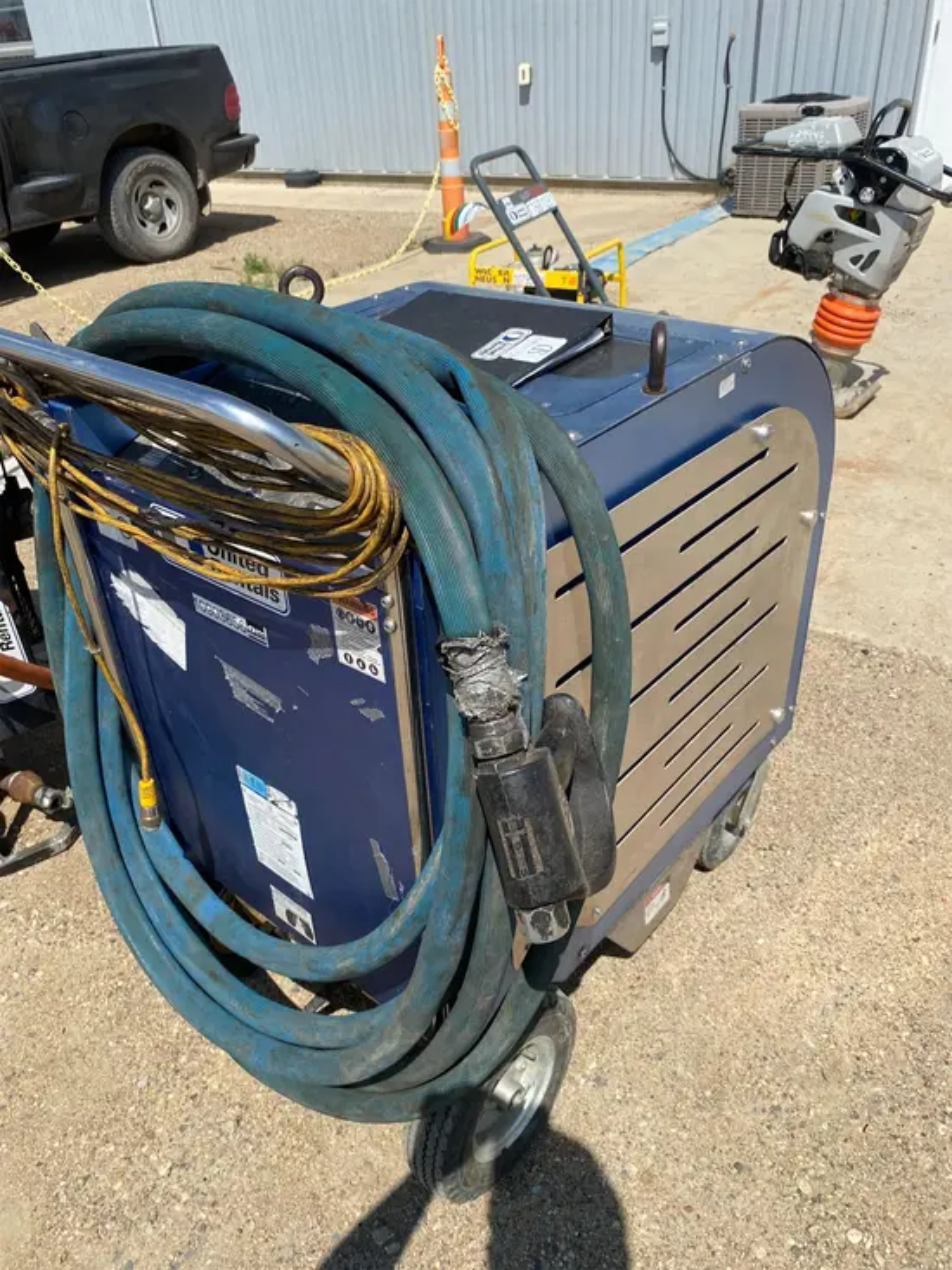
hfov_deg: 53.1
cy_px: 635
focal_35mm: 26
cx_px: 476
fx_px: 953
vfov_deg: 67.3
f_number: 1.8
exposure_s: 1/3300
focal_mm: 4.25
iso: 32
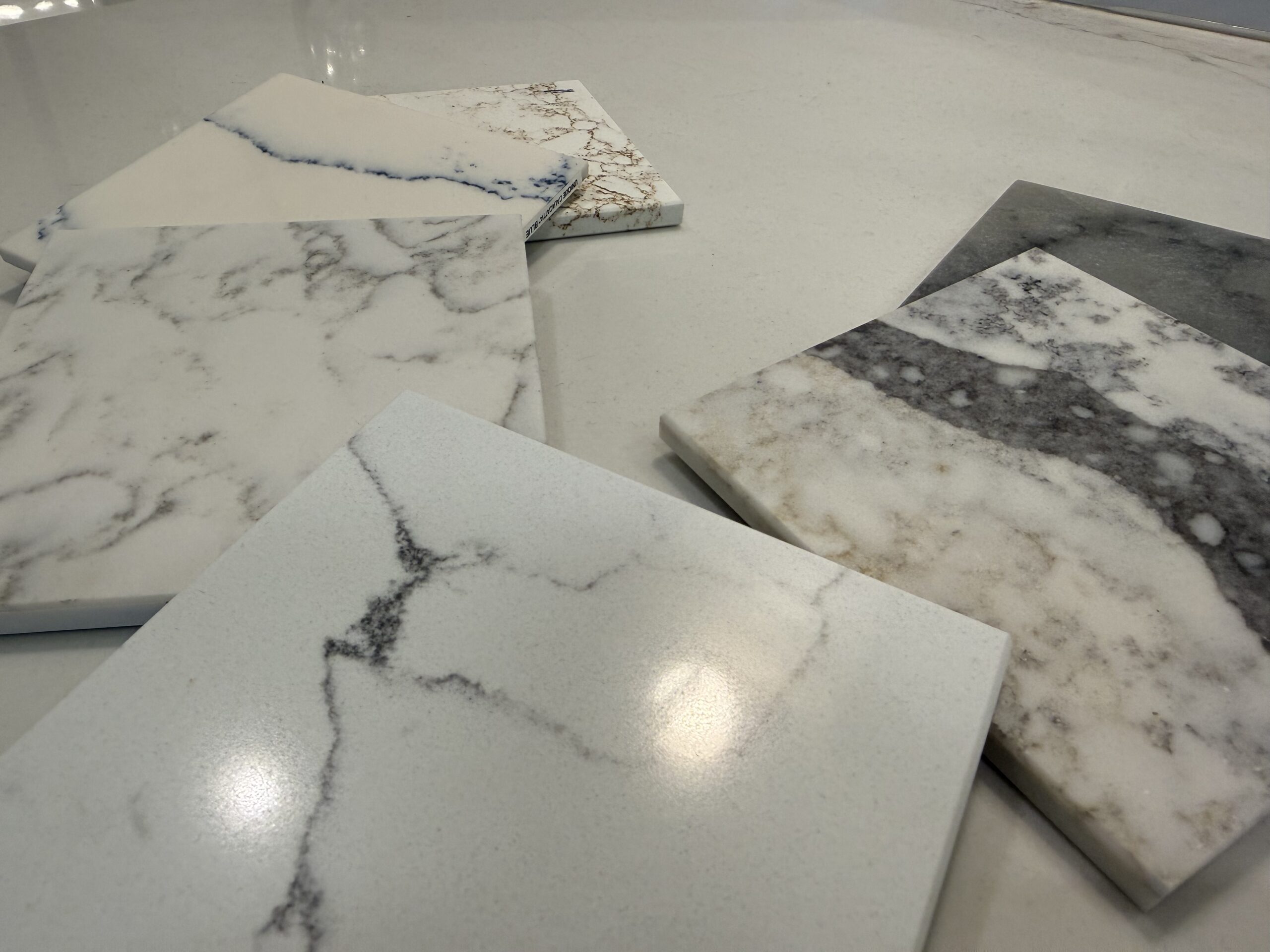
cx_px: 635
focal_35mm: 24
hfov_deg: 71.6
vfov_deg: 56.8
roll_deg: -0.4
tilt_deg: -40.5
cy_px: 476
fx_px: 881
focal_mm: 2.22
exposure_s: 1/120
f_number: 2.2
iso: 125
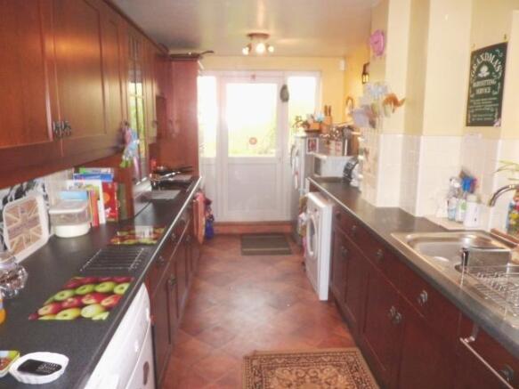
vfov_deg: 54.9
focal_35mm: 25
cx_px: 260
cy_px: 194
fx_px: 375
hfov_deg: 69.4
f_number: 3.3
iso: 80
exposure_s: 1/30
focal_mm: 4.1
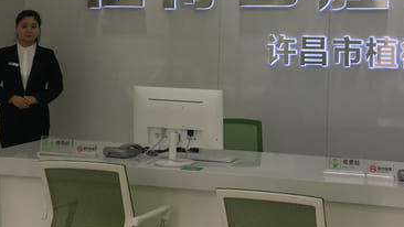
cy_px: 32
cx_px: 262
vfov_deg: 17.3
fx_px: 739
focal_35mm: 69
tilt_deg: +2.0
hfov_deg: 30.4
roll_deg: -1.2
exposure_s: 1/114
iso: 25
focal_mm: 4.15
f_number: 2.2
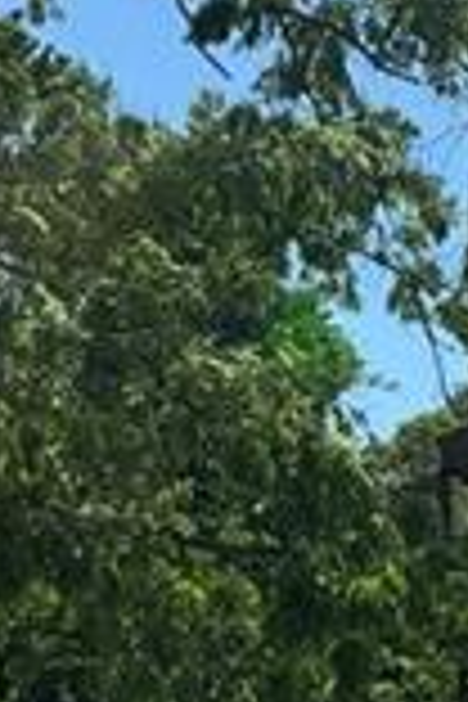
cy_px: 896
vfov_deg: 15.9
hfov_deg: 9.4
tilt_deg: -3.2
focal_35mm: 123
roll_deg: -1.0
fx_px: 2398
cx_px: 1269
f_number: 1.78
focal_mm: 6.76
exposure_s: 1/4608
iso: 80
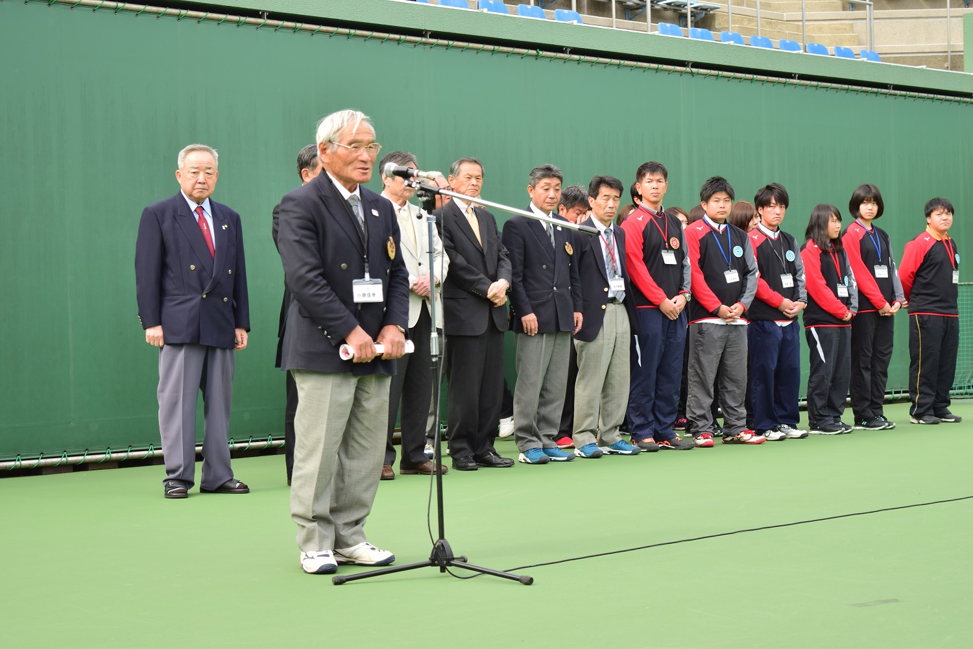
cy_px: 324
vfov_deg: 18.9
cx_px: 486
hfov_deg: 28.1
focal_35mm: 72
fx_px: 1946
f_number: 5.3
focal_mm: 48
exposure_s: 1/200
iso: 100
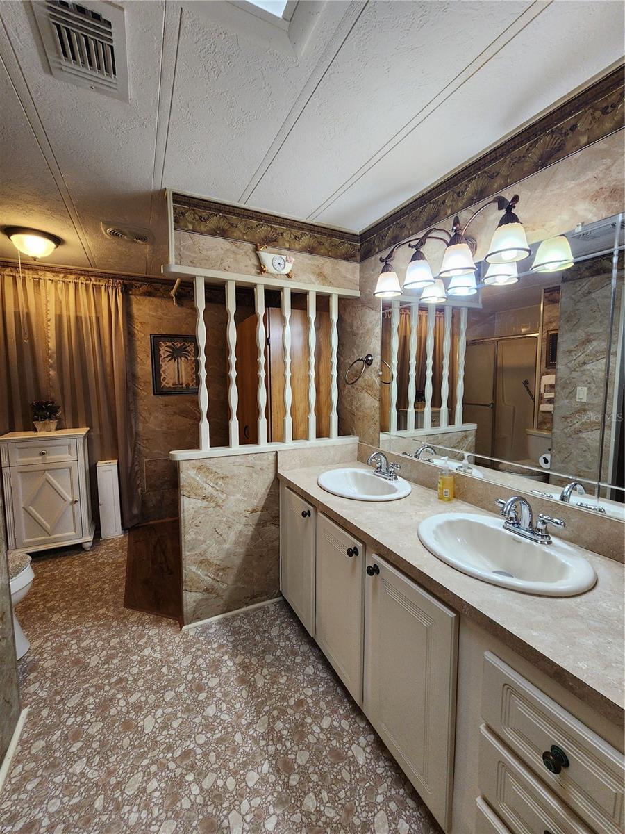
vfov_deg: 106.2
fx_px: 313
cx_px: 312
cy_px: 417
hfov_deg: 89.9
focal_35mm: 13
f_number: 2.2
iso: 160
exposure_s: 1/60
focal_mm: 2.2
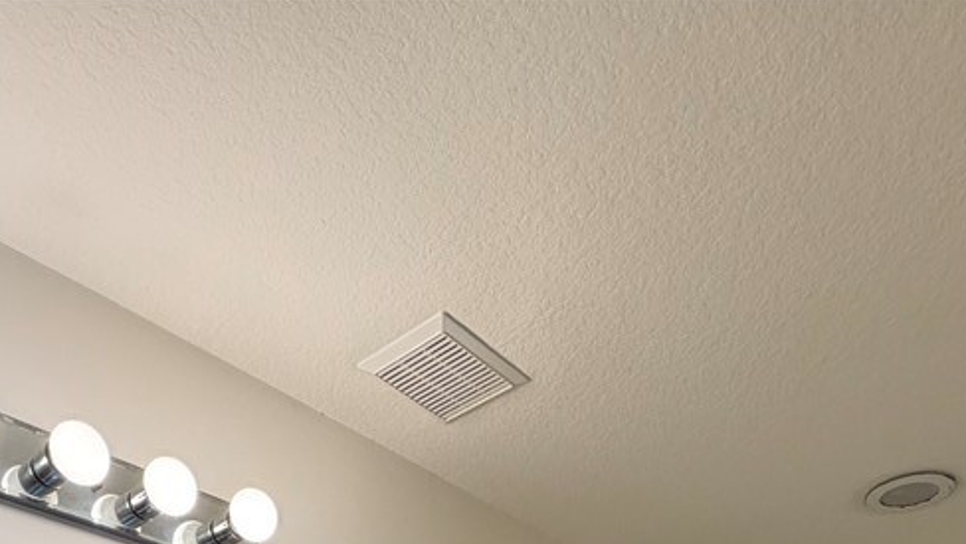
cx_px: 487
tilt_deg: -8.9
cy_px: 1009
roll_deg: -0.3
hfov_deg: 61.0
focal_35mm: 32
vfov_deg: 21.3
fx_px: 820
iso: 125
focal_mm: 2.22
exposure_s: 1/120
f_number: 2.2
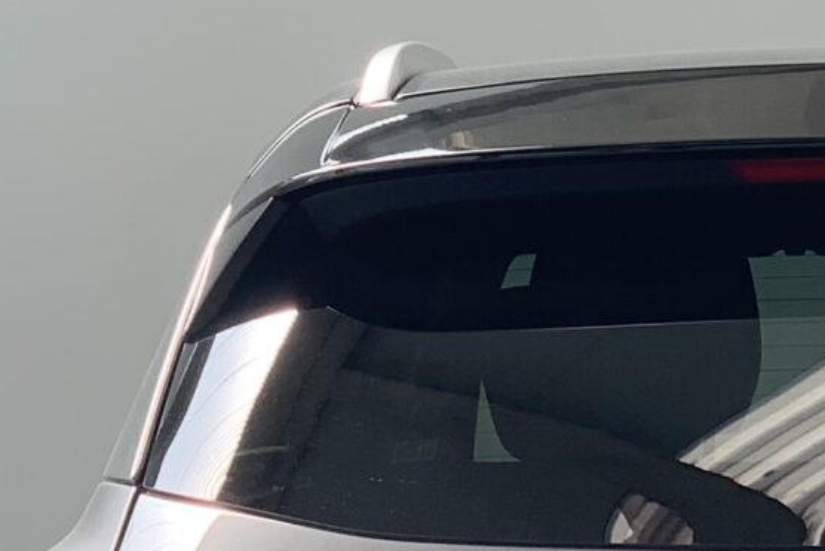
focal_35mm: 249
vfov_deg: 5.4
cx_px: 954
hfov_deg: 8.2
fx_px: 5707
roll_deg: -1.2
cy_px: 992
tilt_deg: -6.1
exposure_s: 1/118
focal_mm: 6
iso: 16
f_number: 2.4
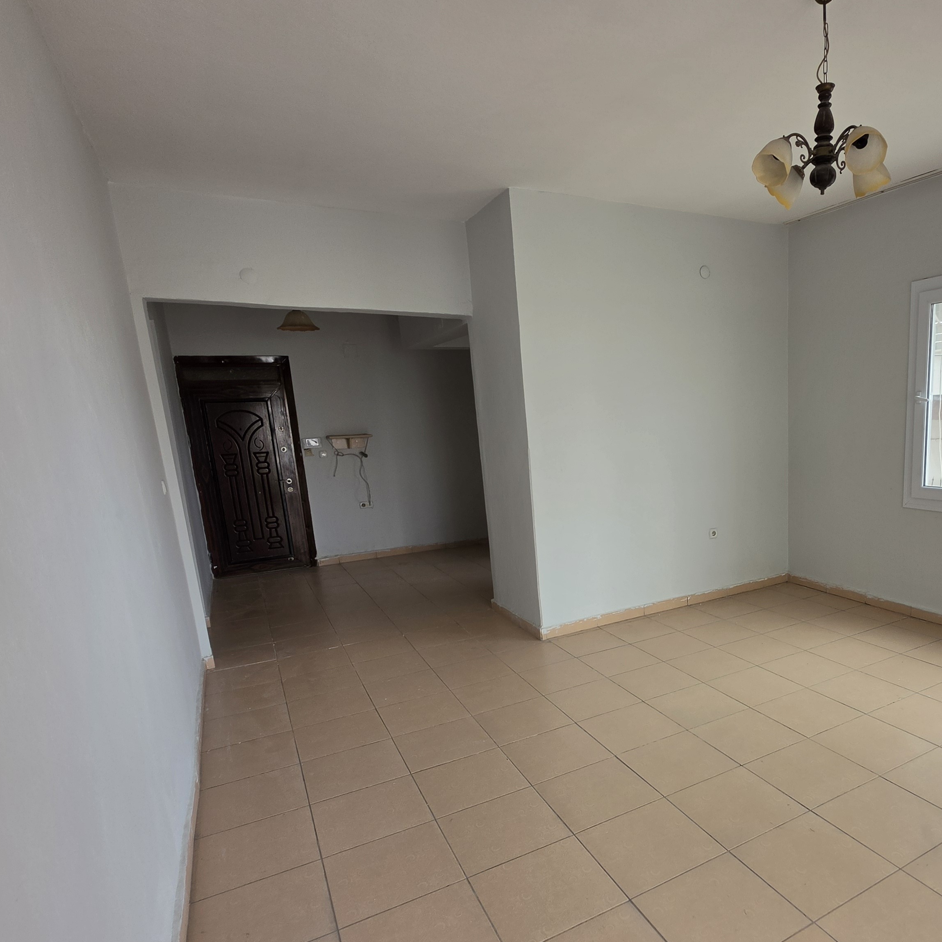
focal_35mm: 20
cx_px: 643
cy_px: 546
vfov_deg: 74.3
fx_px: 616
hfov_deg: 72.1
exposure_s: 1/100
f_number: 1.9
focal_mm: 2.2
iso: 25
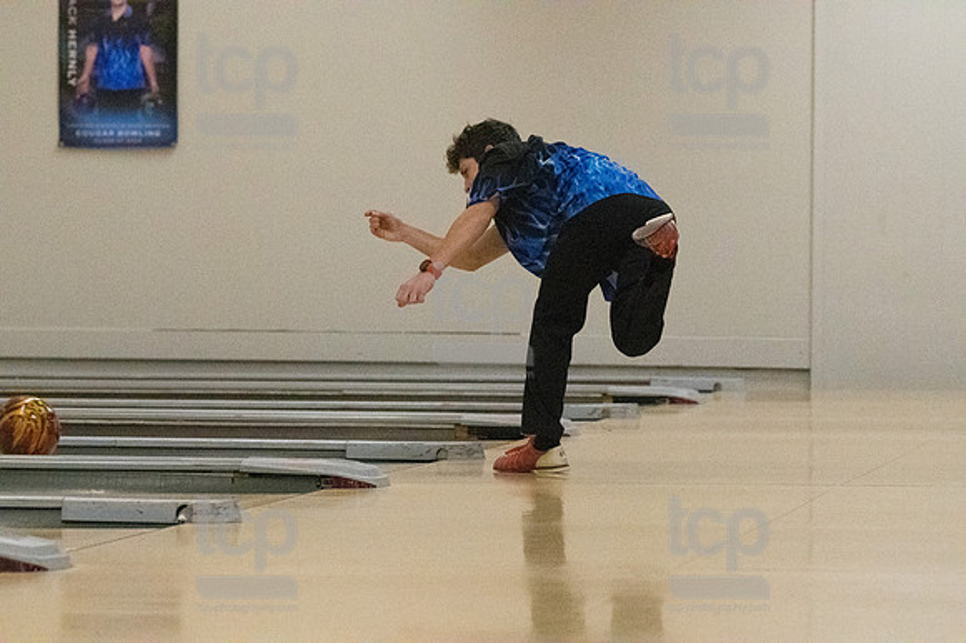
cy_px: 322
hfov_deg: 11.8
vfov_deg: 7.9
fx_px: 4666
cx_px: 483
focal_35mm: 174
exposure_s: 1/1250
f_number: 4
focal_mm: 116
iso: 10000
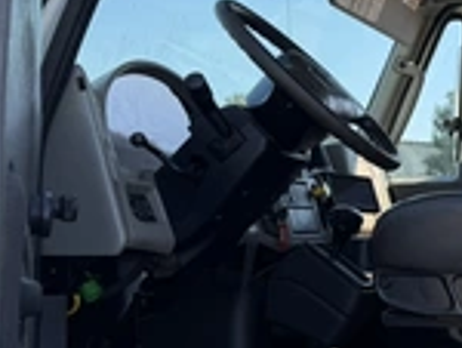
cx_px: 499
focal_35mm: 64
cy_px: 194
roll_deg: -0.8
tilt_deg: +3.0
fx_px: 856
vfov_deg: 23.0
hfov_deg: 27.8
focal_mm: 6.76
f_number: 1.78
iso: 80
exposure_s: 1/1230
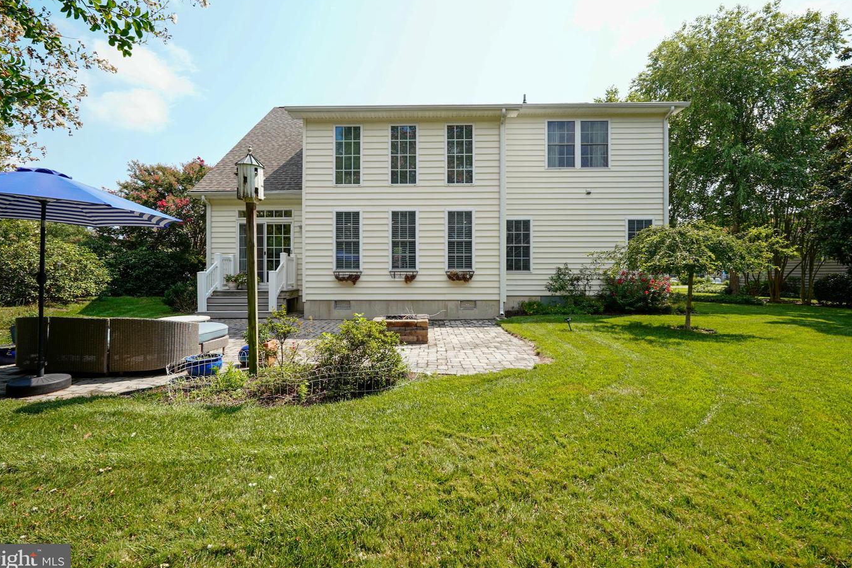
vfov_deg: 73.7
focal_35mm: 16
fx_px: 379
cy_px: 273
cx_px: 427
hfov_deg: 96.7
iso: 100
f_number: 6.3
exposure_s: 1/125
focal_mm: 10
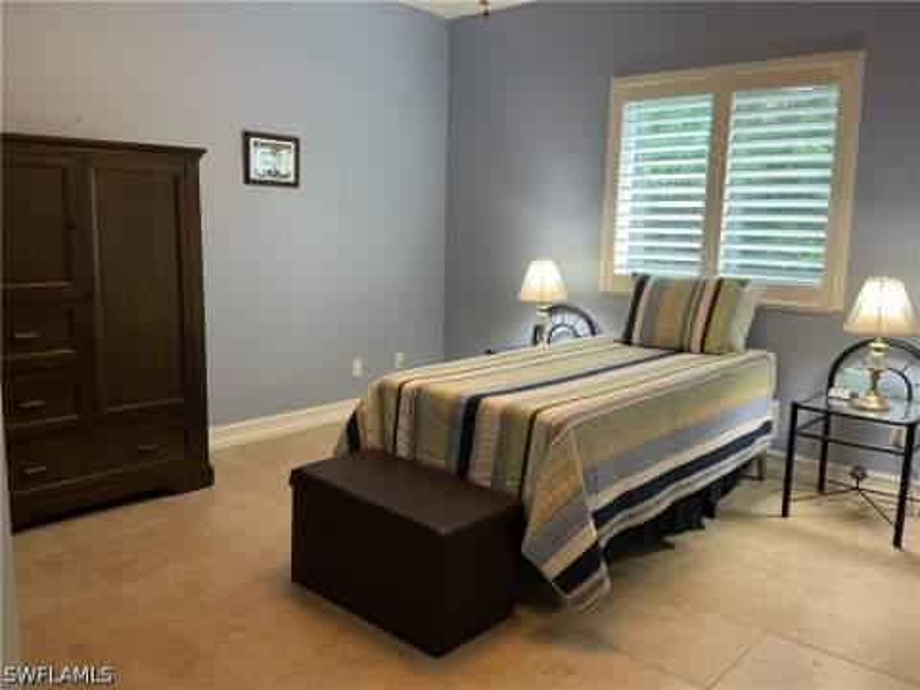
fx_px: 771
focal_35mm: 29
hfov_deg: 61.7
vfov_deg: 48.2
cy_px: 345
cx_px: 460
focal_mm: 3
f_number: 1.8
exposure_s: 1/60
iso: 160
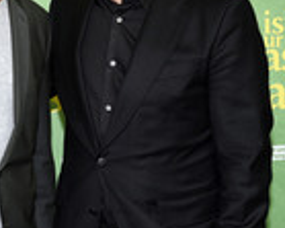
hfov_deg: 16.4
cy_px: 119
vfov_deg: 13.3
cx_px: 48
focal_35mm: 116
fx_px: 978
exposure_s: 1/125
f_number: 6.3
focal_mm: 38
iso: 500
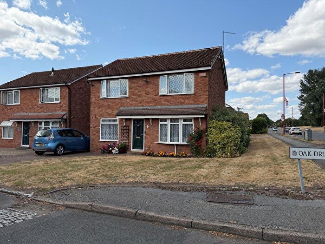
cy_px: 122
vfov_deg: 56.8
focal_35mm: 24
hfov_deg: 71.6
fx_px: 225
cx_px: 162
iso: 100
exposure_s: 1/3953
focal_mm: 6.76
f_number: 1.78
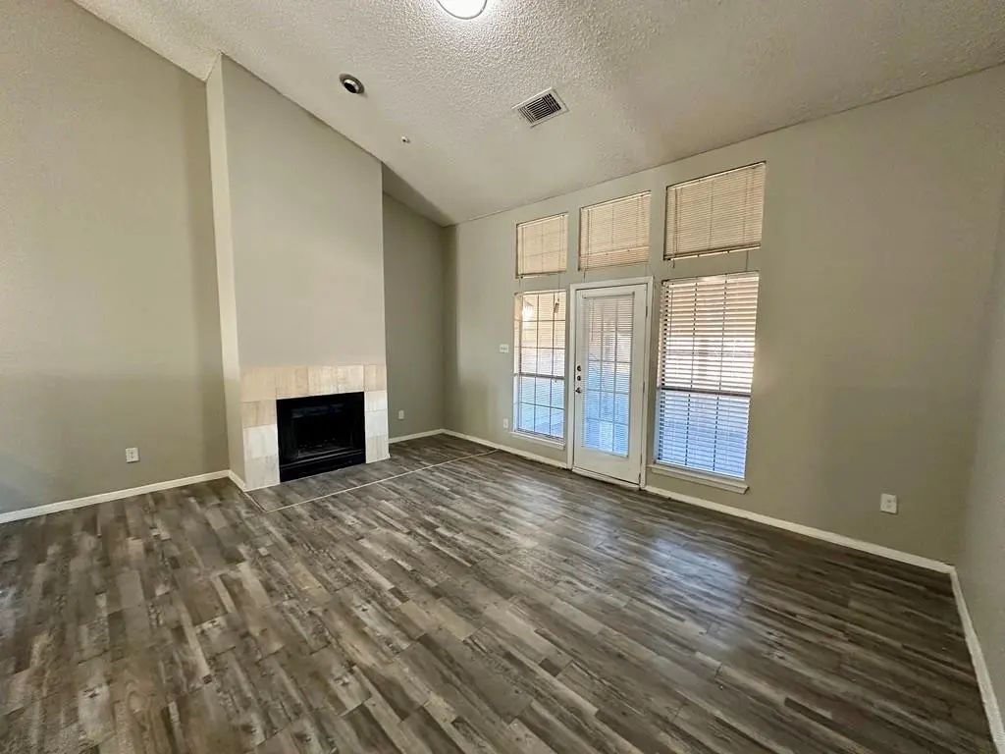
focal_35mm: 14
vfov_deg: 85.7
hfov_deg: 102.1
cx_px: 502
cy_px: 377
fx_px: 406
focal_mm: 2.22
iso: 500
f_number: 2.2
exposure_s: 1/60
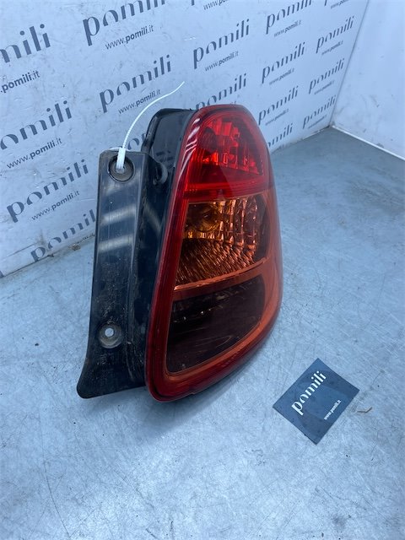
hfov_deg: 53.1
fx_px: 406
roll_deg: -9.2
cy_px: 270
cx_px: 202
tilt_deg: -42.6
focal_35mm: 26
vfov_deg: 67.3
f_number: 1.8
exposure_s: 1/772
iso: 32
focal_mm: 4.25
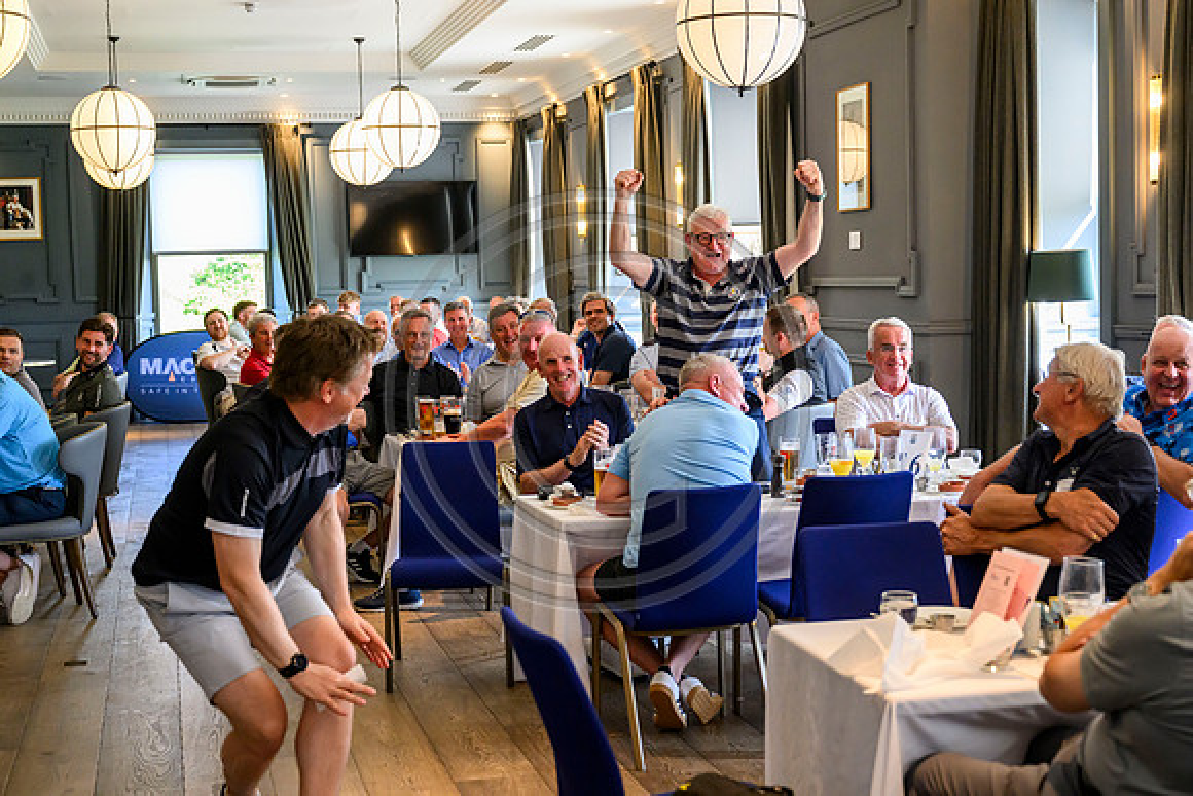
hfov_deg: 38.9
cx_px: 596
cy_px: 398
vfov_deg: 26.5
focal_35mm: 51
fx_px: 1690
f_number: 4.5
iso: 5000
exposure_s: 1/400
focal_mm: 51
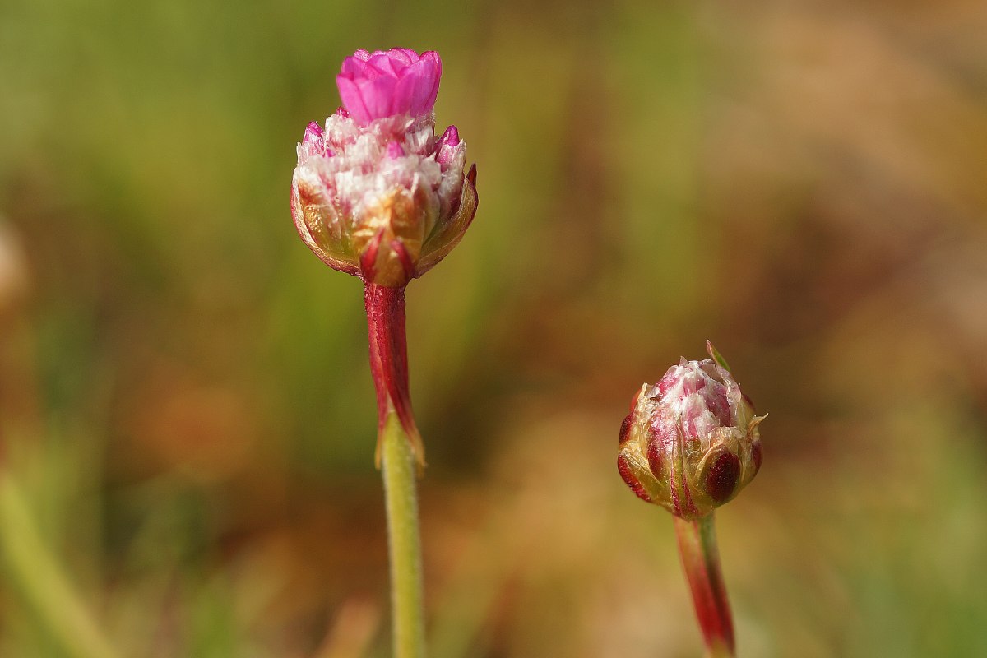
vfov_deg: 9.1
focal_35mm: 150
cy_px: 329
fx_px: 4112
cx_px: 494
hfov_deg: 13.7
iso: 100
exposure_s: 1/400
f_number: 4
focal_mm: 100
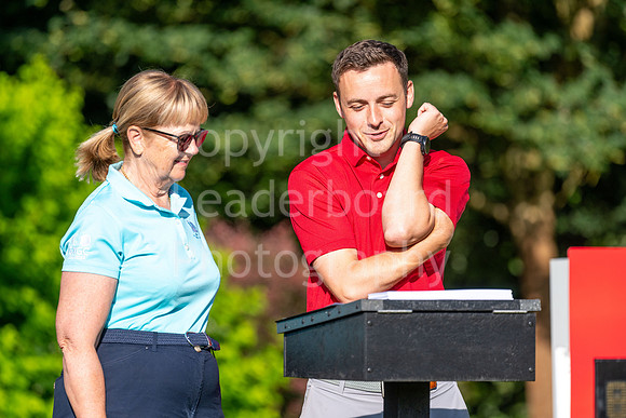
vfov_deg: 4.6
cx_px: 313
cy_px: 209
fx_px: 5218
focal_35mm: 300
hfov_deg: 6.9
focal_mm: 300
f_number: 5
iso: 200
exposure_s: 1/2000
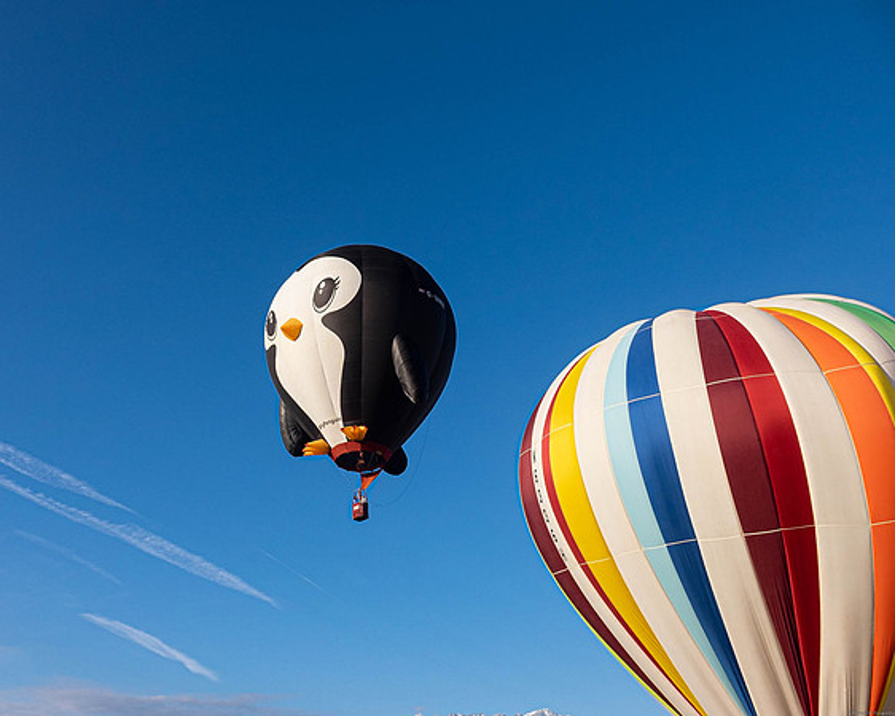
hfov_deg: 55.9
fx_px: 836
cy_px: 358
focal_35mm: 32
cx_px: 359
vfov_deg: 46.4
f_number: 8
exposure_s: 1/250
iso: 200
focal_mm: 18.5
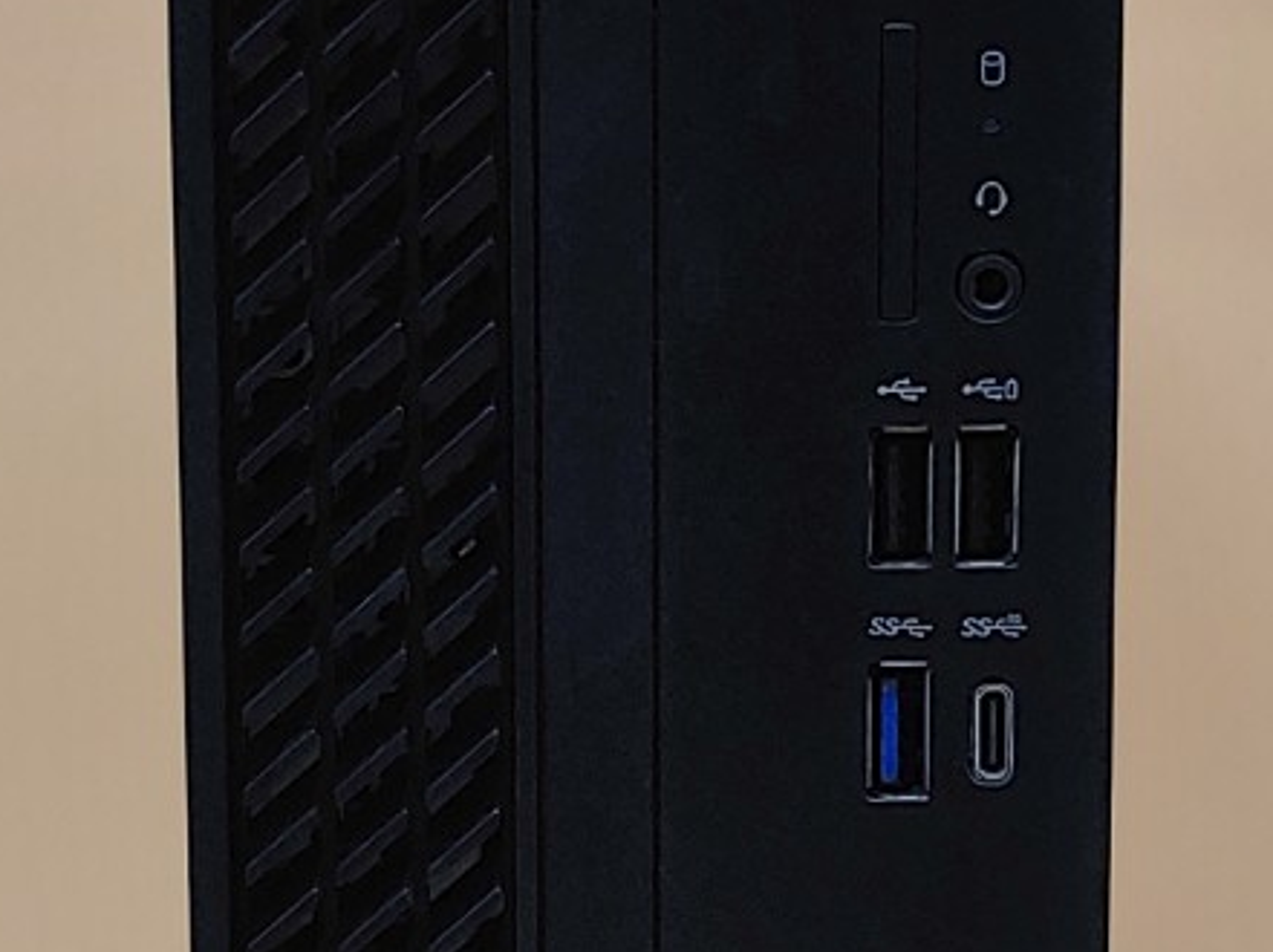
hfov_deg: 14.7
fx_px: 4924
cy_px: 1114
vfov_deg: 10.9
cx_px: 649
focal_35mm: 134
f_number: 1.8
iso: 50
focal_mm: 4.36
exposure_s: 1/126
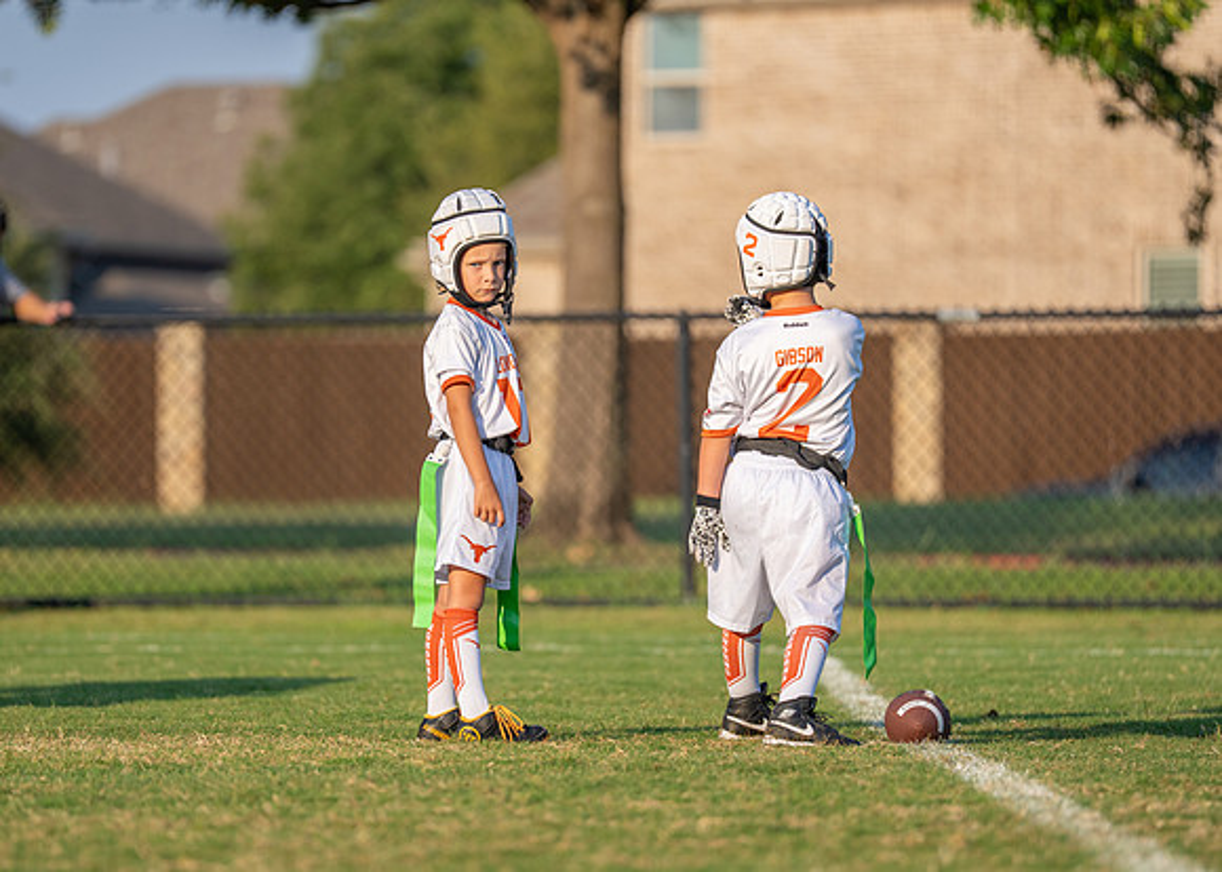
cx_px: 497
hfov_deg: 8.0
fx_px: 8767
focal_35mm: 253
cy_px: 461
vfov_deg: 5.7
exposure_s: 1/3200
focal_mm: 200
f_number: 2.8
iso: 200
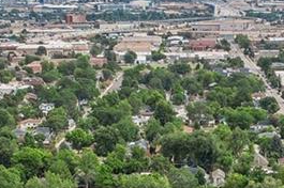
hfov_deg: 15.4
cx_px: 215
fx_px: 1048
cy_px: 367
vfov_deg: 9.6
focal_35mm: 133
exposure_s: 1/800
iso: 100
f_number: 2.8
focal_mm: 8.4
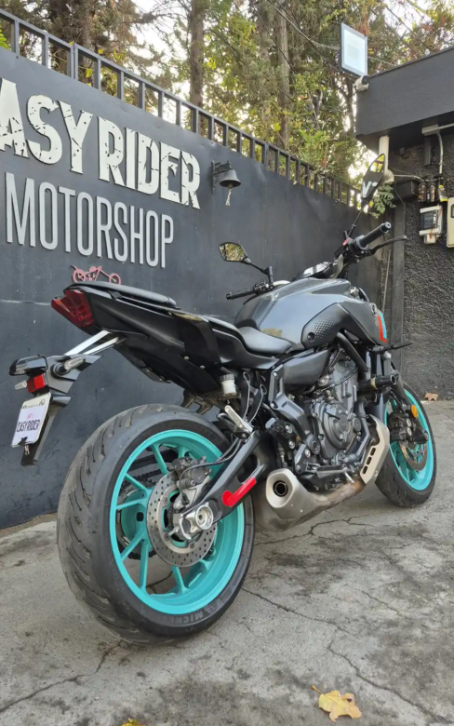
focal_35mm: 25
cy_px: 370
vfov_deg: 72.5
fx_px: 495
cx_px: 181
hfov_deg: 49.0
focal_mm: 5.4
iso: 50
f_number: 1.8
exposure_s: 1/180
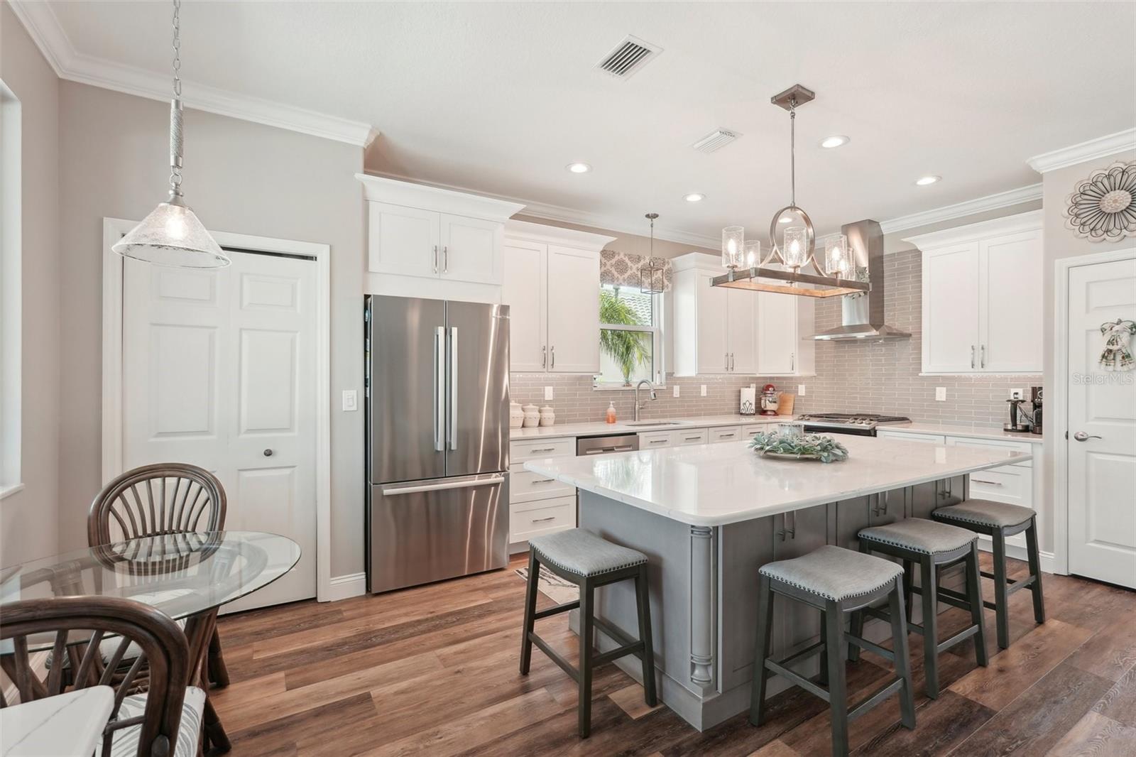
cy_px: 378
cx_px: 568
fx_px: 505
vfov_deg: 73.7
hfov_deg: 96.7
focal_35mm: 16
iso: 400
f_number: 8
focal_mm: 16
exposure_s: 1/25
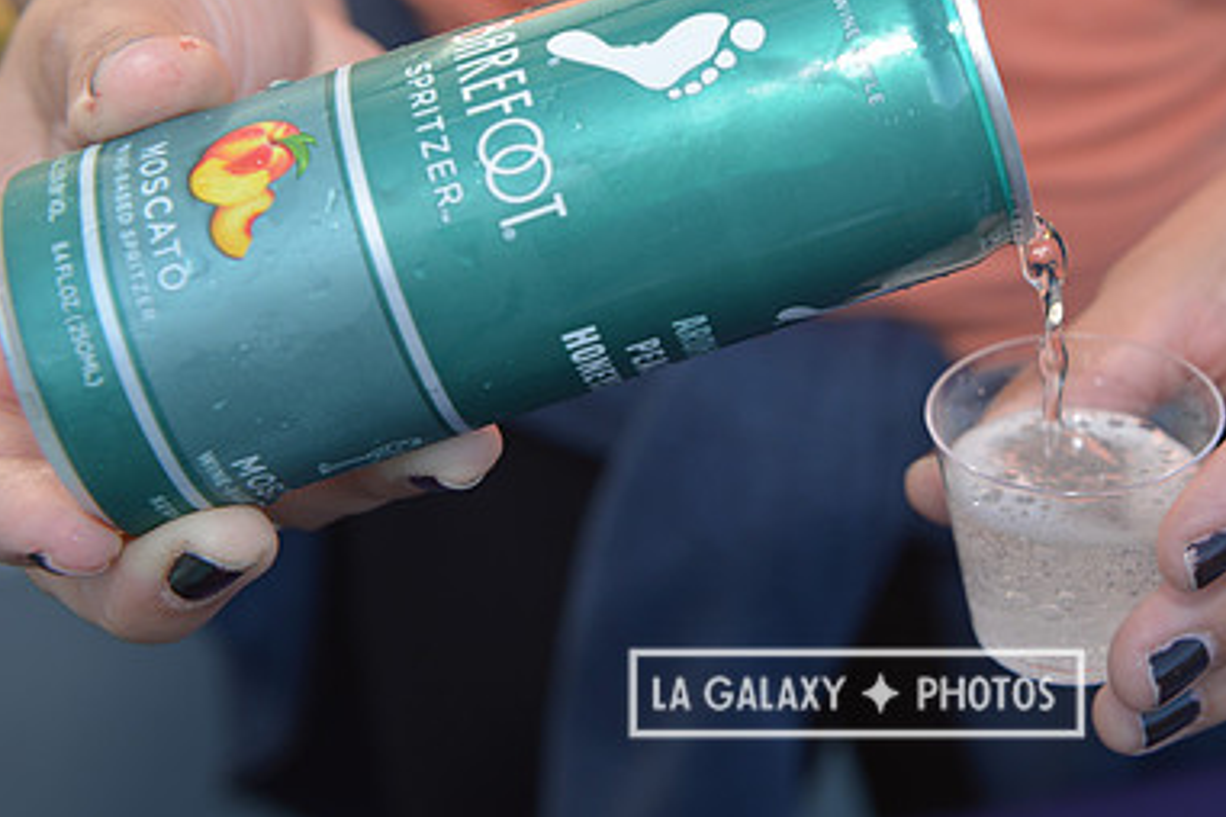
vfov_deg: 18.6
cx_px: 856
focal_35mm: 73
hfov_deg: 27.5
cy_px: 211
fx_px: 2486
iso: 250
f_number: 5.6
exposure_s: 1/320
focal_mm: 48
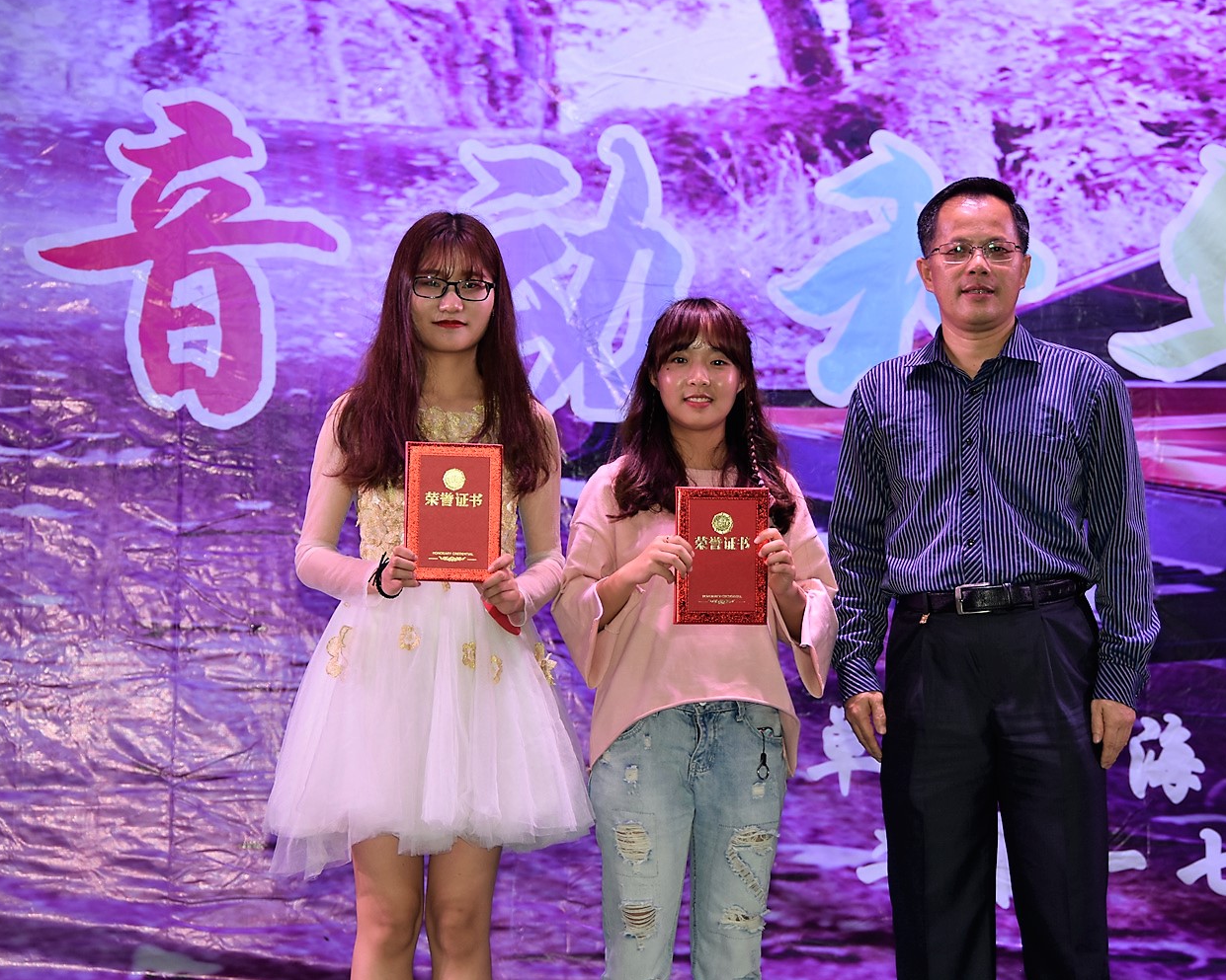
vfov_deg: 13.9
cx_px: 706
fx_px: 4012
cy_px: 489
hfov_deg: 17.4
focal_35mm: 111
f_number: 5
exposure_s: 1/125
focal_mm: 65
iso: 280
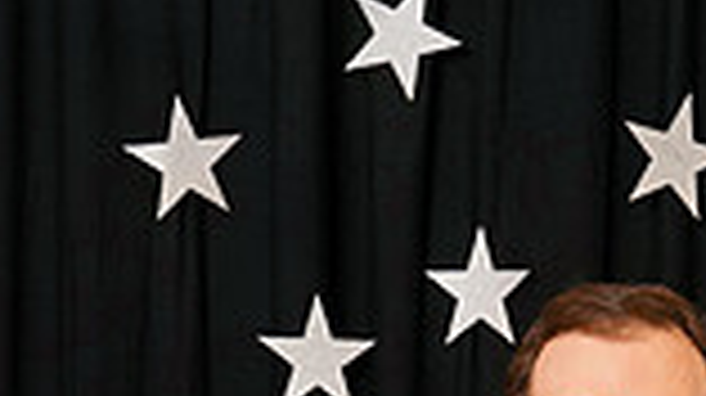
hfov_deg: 15.3
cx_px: 585
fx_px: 2609
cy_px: 927
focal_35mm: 140
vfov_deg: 8.1
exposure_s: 1/80
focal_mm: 31
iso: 800
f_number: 8
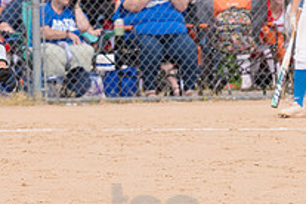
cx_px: -53
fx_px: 6604
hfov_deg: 2.7
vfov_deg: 1.8
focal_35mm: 777
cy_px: 30
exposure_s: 1/1600
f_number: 5.6
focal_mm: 185
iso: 320
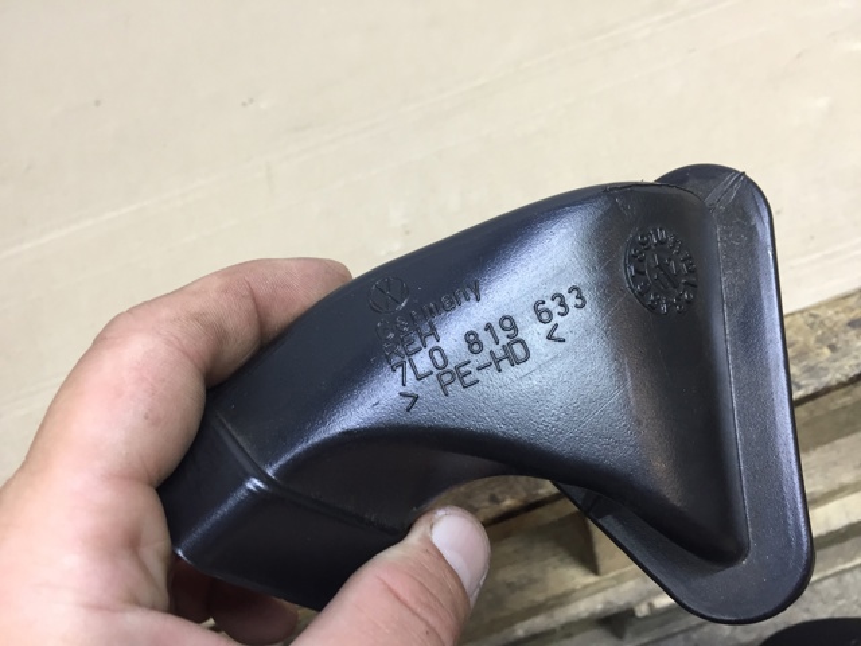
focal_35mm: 29
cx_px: 430
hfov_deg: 61.7
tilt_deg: -52.4
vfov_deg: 48.2
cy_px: 323
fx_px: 721
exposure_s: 1/33
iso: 100
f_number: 2.2
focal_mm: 4.15
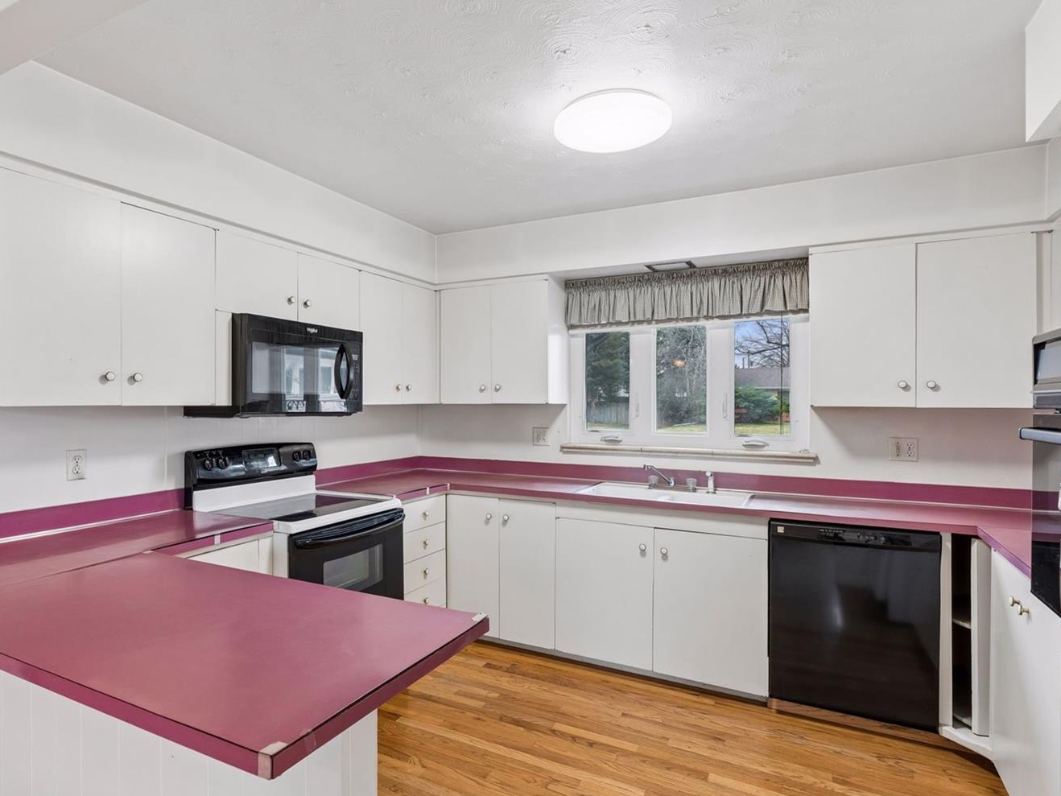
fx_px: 644
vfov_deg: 63.4
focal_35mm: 21
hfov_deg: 78.5
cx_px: 452
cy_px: 410
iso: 400
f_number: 9
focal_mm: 18
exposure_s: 1/10
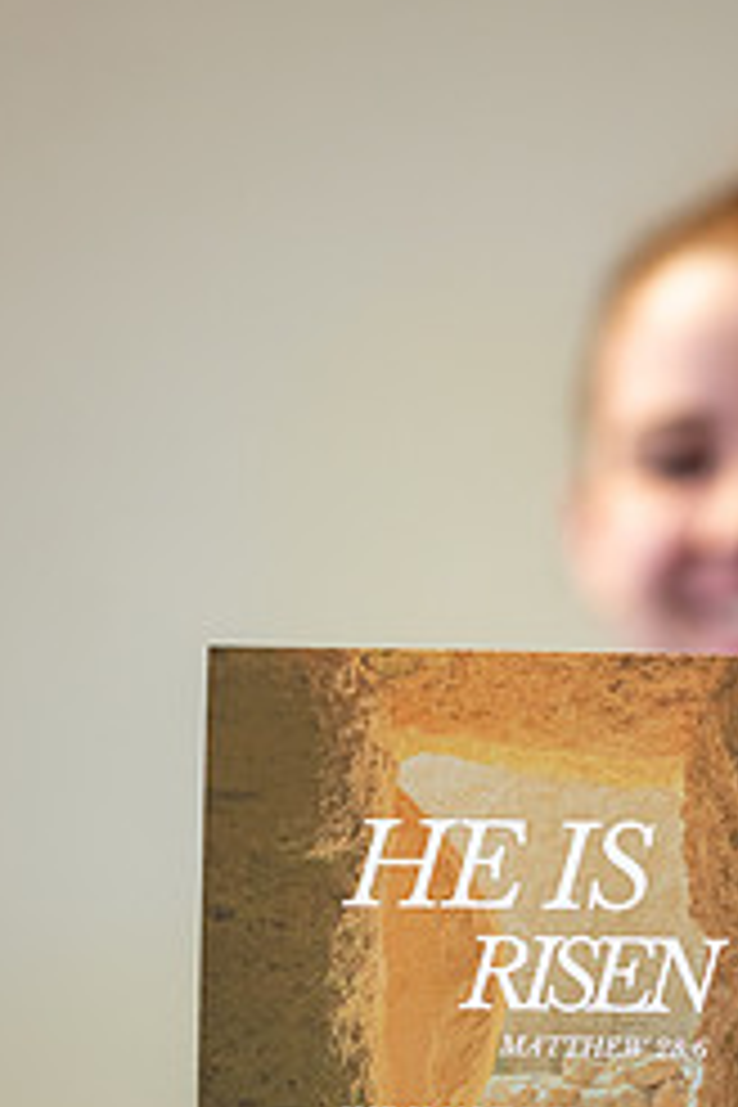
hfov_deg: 7.1
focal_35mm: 192
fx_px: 5904
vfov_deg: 10.7
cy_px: 976
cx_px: 554
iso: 640
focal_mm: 105
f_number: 1.4
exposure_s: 1/100
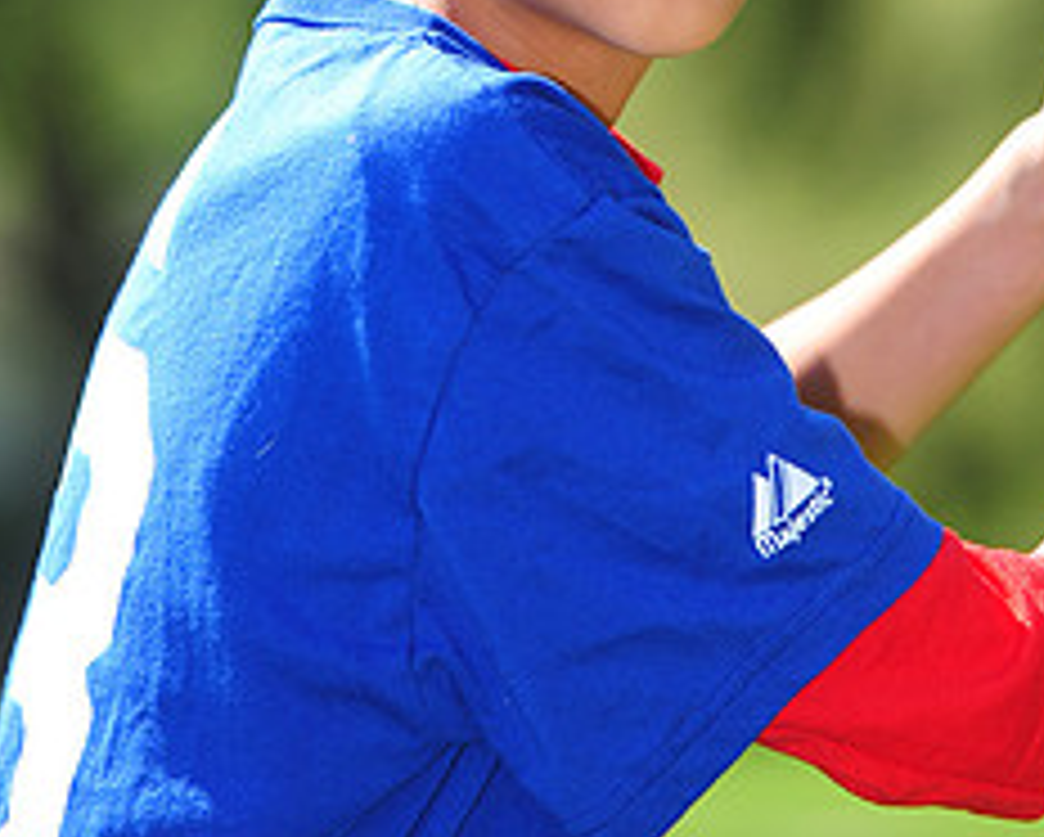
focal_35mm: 469
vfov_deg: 3.3
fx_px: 14504
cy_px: -220
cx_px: 756
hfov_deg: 4.1
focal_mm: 200
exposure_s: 1/640
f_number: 4.5
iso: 200
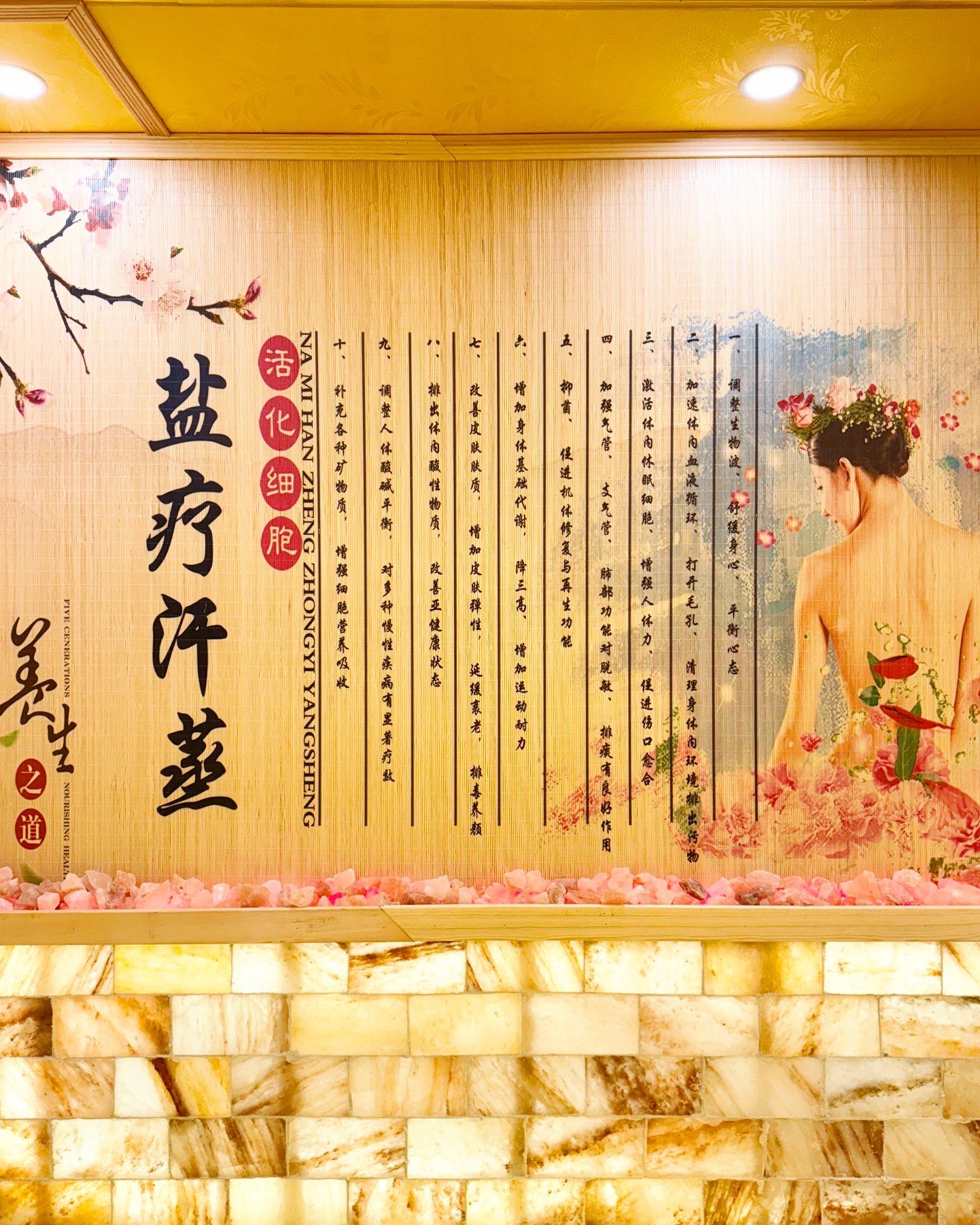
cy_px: 640
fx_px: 942
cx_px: 480
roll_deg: -0.2
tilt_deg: +1.0
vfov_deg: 66.0
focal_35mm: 26
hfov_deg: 54.9
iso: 125
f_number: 1.78
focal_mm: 6.76
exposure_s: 1/100
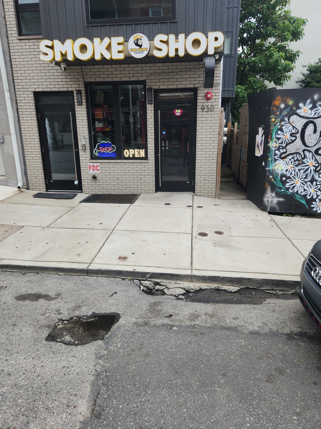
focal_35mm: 23
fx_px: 284
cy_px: 214
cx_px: 160
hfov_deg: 58.9
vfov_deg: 73.9
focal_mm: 5.4
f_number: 1.8
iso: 20
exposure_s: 1/493
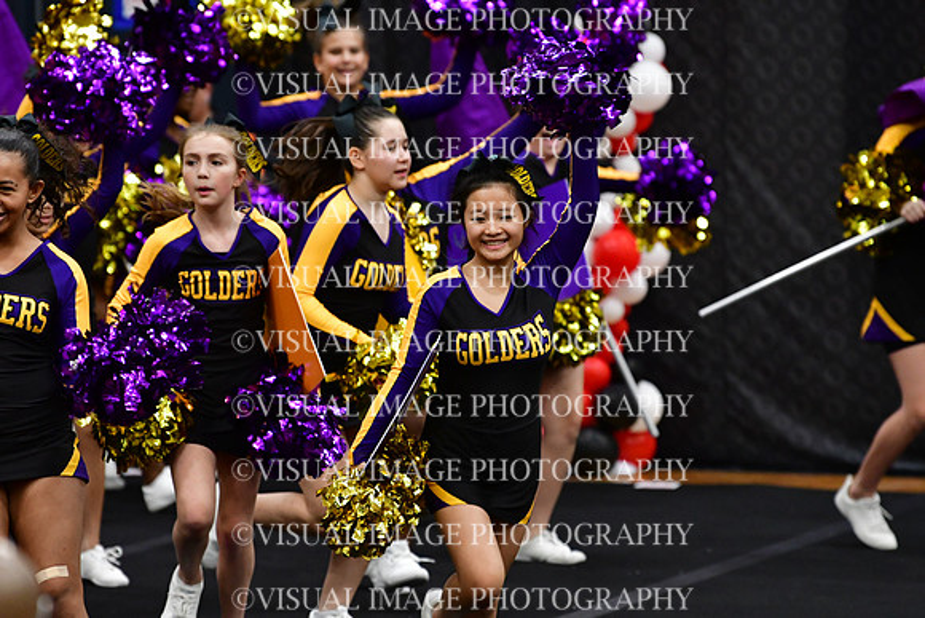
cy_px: 309
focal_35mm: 300
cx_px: 462
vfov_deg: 4.6
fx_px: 7710
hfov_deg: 6.9
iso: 4000
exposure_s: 1/500
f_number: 3.5
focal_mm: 200
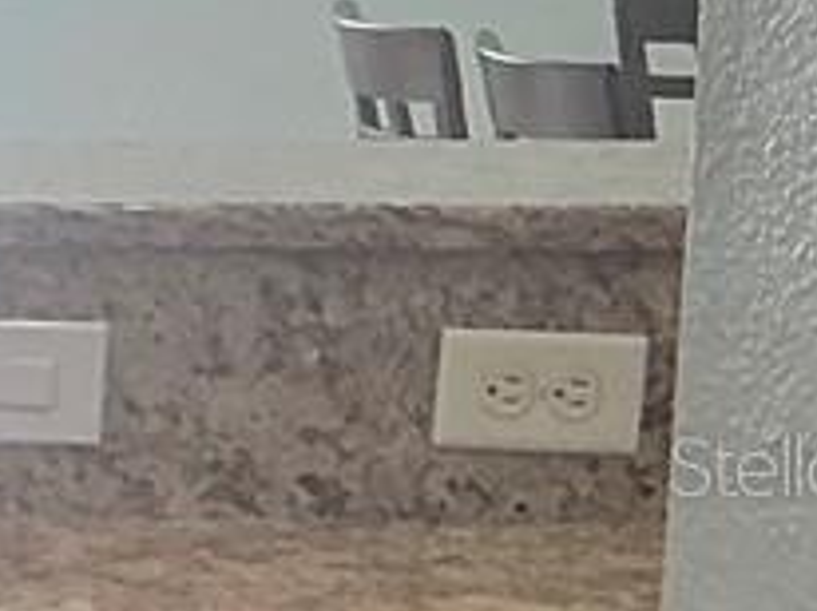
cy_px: 464
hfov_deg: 7.3
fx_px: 5139
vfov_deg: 6.8
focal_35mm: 218
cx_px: -2130
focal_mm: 3
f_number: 1.8
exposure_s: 1/120
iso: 64
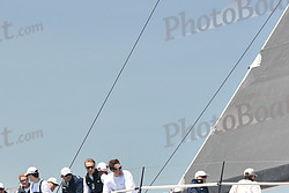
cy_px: 194
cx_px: 104
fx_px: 1679
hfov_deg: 9.8
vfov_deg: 6.6
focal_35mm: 209
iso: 250
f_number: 4
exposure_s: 1/800
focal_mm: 90
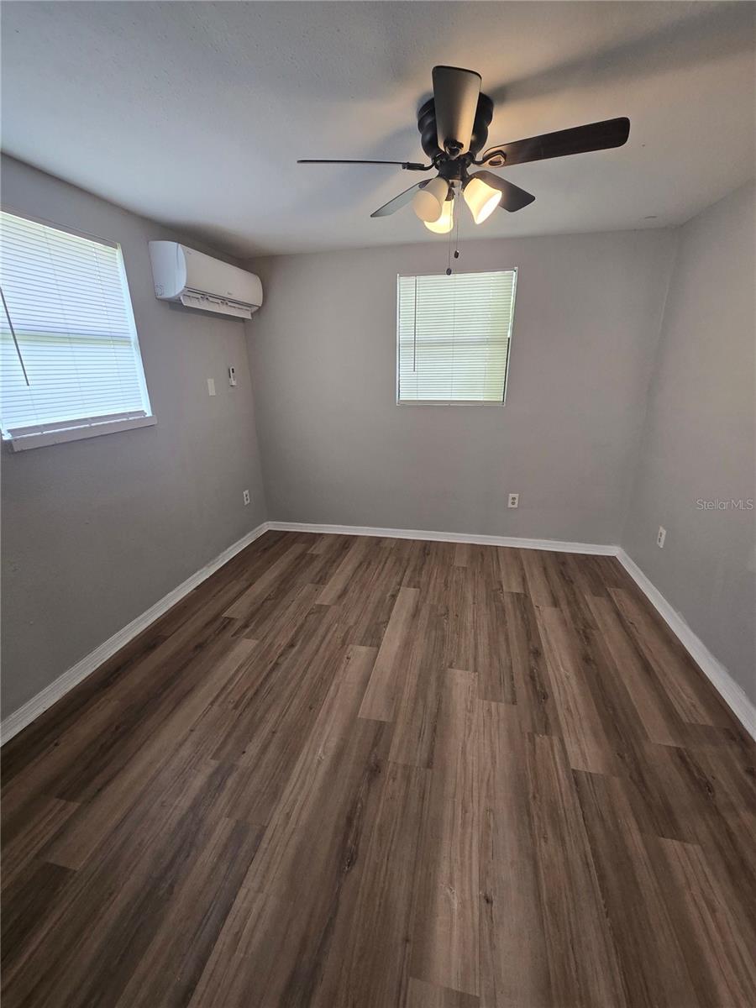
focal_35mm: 13
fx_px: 379
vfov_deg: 106.2
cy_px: 504
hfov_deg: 89.9
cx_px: 378
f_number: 2.2
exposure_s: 1/60
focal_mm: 2.2
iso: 125
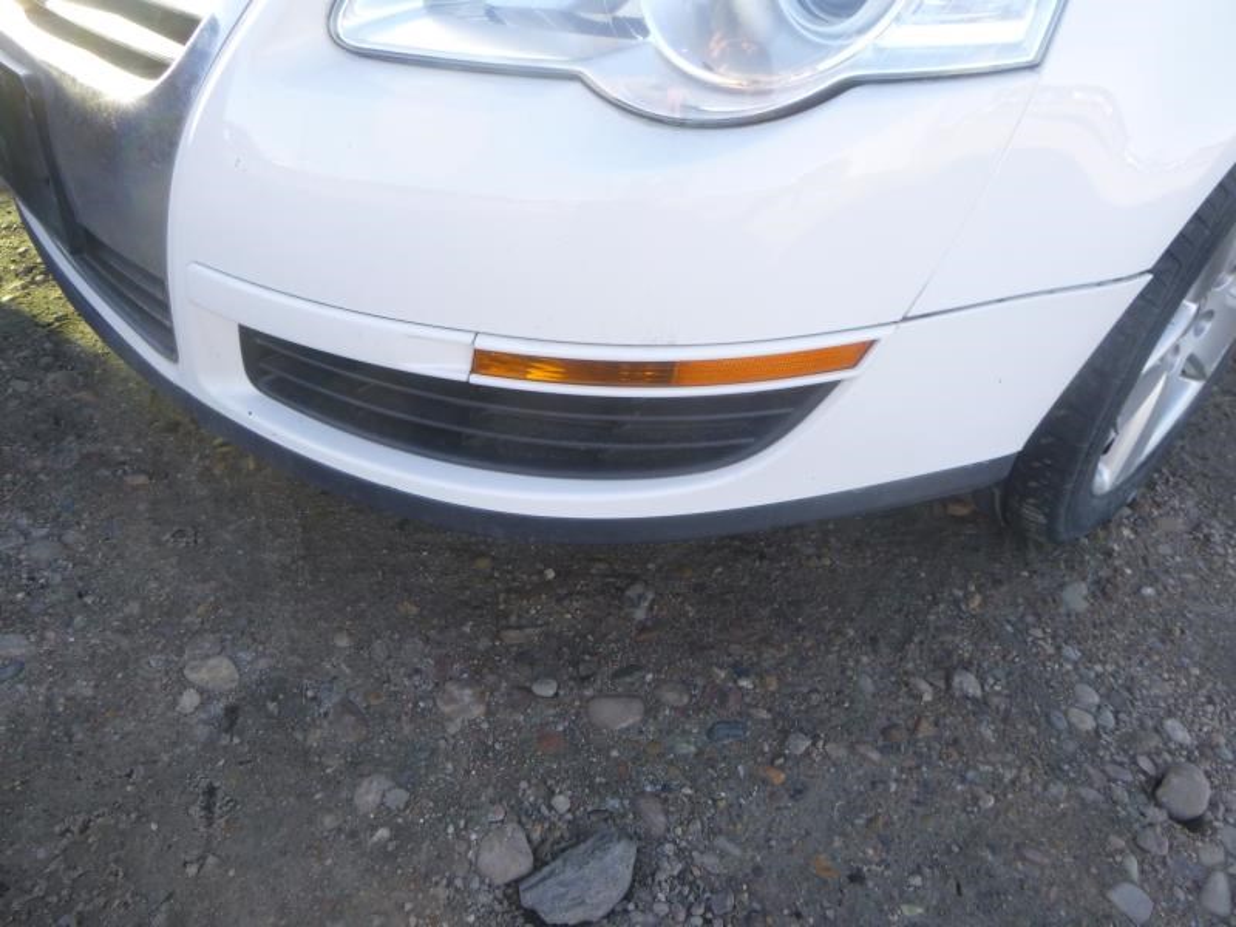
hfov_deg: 69.4
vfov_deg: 54.9
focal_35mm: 25
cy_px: 464
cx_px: 618
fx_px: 893
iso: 100
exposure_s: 1/60
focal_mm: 4.5
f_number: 3.9
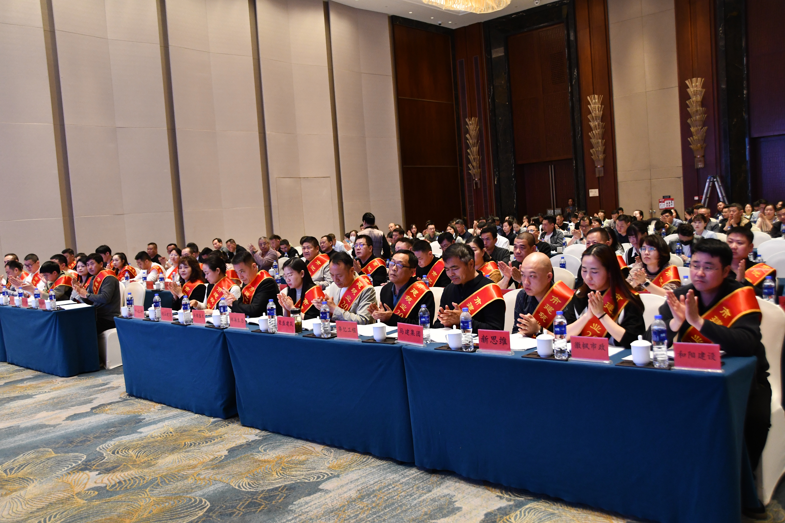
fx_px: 720
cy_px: 262
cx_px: 392
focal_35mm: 33
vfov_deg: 40.0
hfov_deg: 57.2
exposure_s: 1/125
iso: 1600
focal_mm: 22
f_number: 3.8
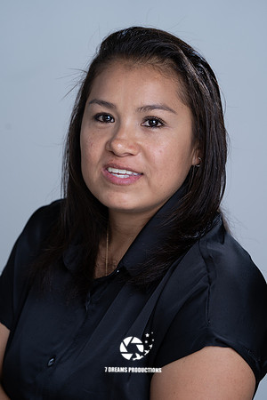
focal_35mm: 173
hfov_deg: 7.9
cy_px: 200
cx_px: 134
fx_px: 1924
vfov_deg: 11.9
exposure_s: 1/200
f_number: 5.6
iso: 160
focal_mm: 173
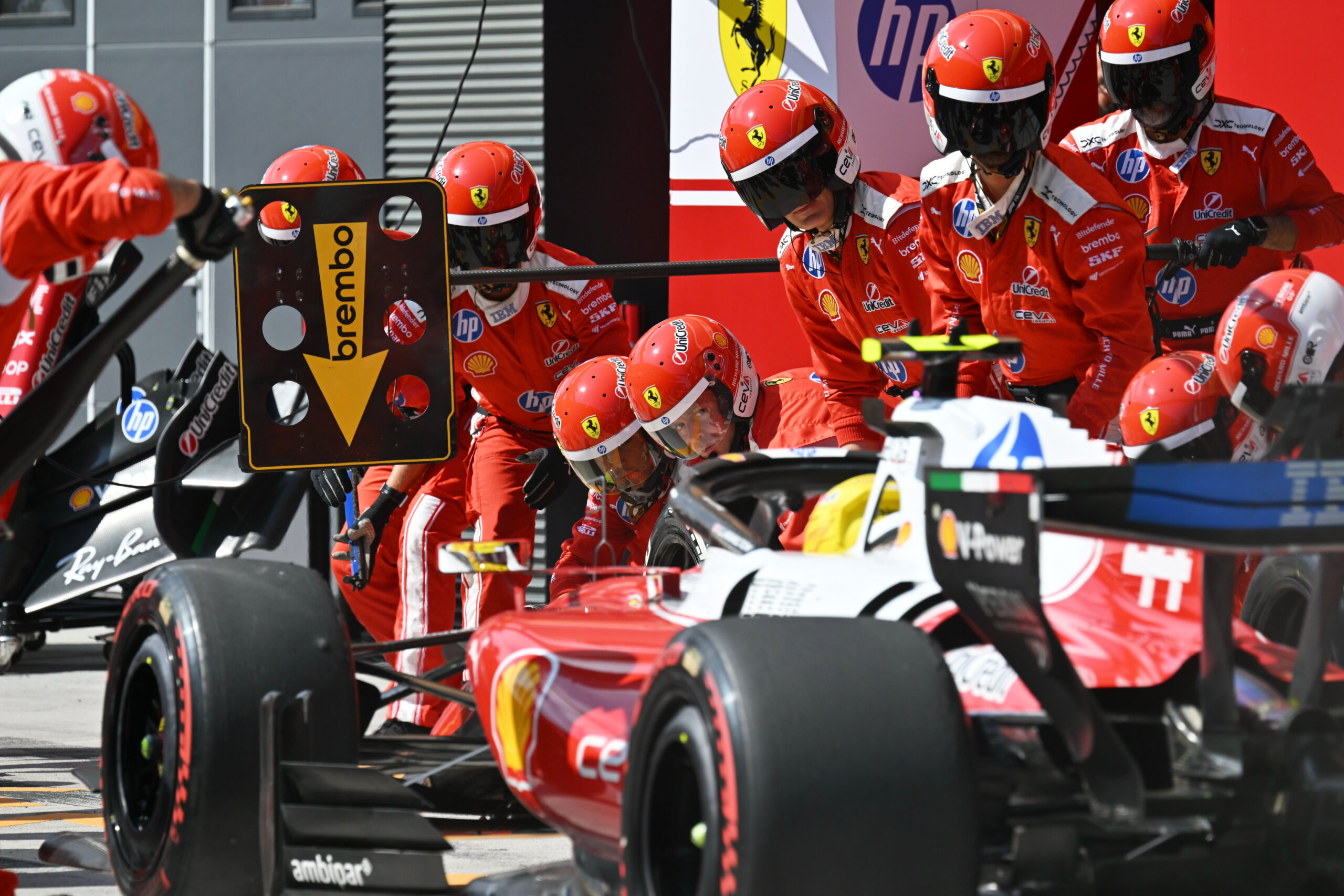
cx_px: 672
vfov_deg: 4.0
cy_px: 448
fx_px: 12693
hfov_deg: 6.1
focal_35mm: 340
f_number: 7.1
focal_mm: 340
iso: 200
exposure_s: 1/1000
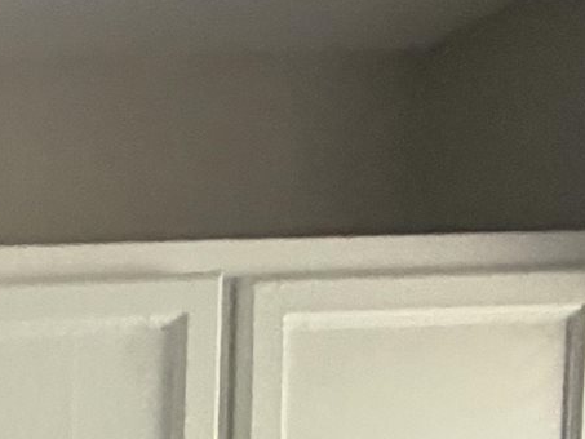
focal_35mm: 95
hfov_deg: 13.3
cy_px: 986
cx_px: -929
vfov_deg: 12.7
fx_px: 1606
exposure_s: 1/96
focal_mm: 2.22
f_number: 2.2
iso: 320
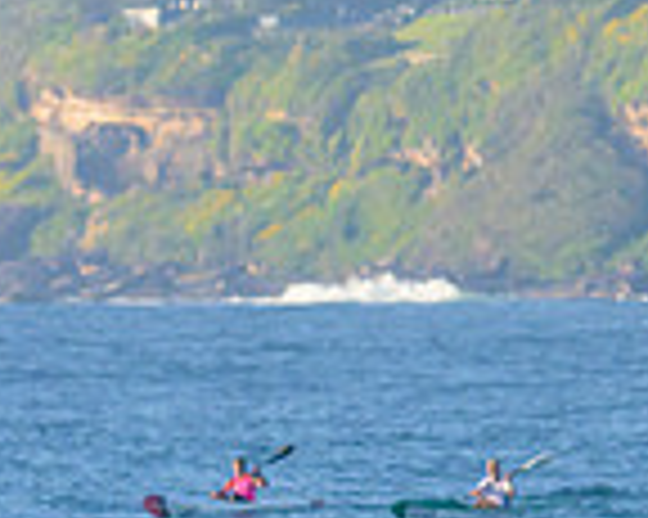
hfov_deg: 1.4
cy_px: 628
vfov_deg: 1.1
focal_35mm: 1360
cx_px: 45
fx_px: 26065
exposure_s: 1/2000
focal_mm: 360
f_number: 9.5
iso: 1250
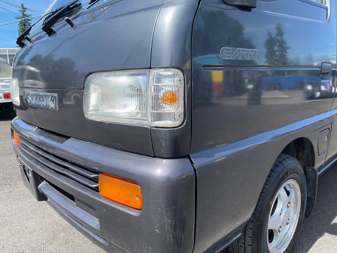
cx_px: 168
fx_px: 243
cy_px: 126
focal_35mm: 25
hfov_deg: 69.4
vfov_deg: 54.9
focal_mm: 5.1
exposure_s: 1/1119
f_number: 1.6
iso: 32
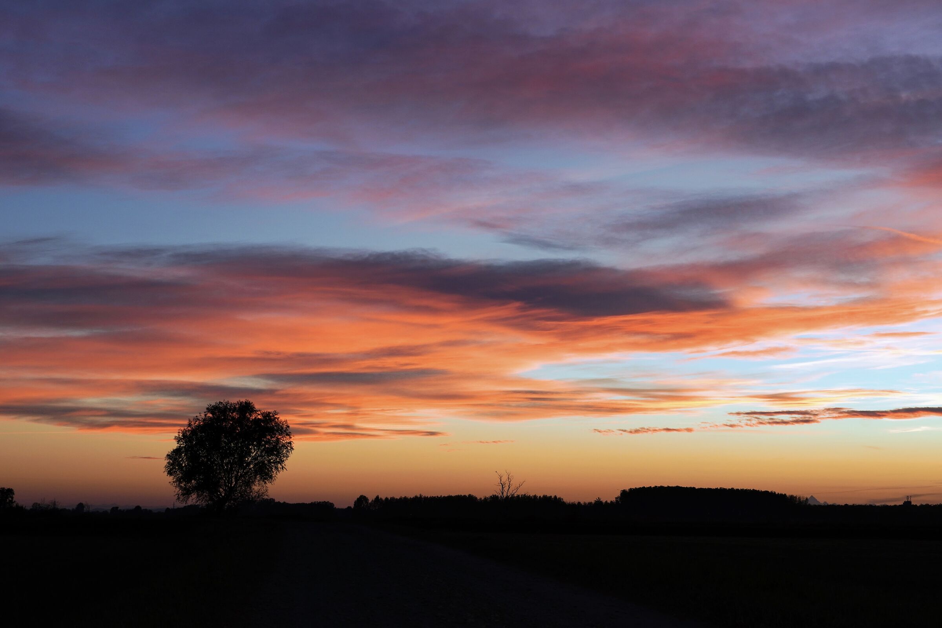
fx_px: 1570
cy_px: 314
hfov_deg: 33.4
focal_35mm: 60
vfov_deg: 22.6
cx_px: 471
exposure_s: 1/13
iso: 160
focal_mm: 40
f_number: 13
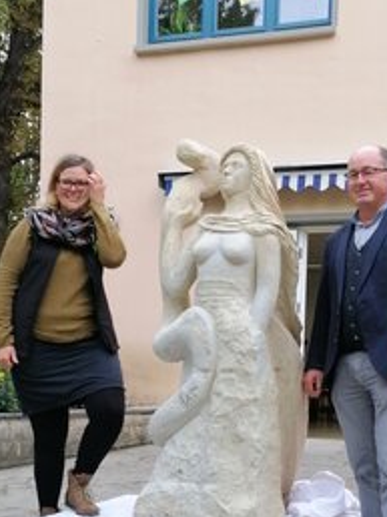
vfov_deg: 32.2
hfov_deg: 24.6
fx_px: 881
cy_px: 379
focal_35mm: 59
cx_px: 261
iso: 50
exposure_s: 3
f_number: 1.8
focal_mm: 4.75
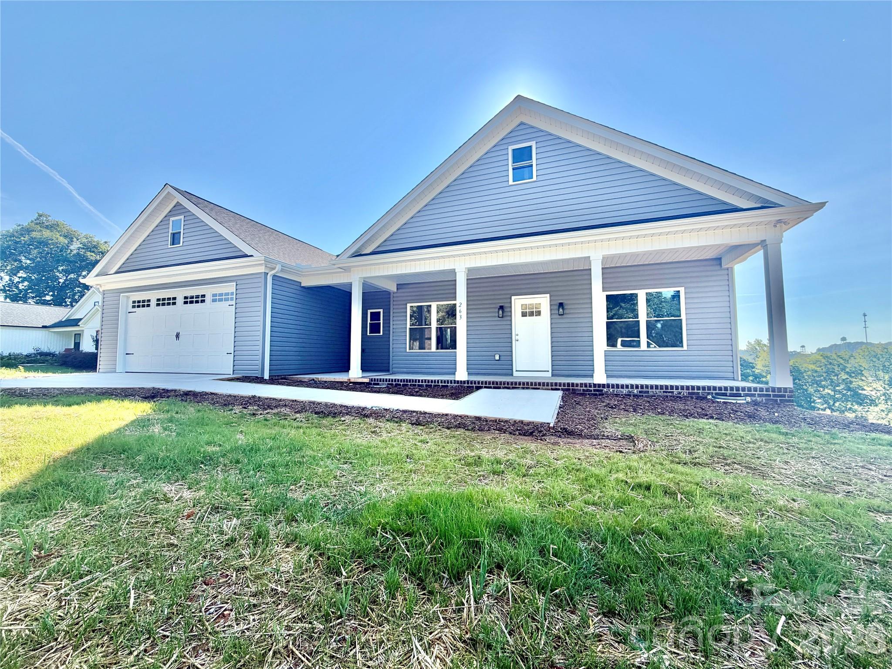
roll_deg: +0.4
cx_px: 446
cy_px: 334
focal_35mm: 14
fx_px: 361
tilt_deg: +3.8
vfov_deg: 85.7
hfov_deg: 102.1
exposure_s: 1/770
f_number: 2.2
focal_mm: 2.22
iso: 32
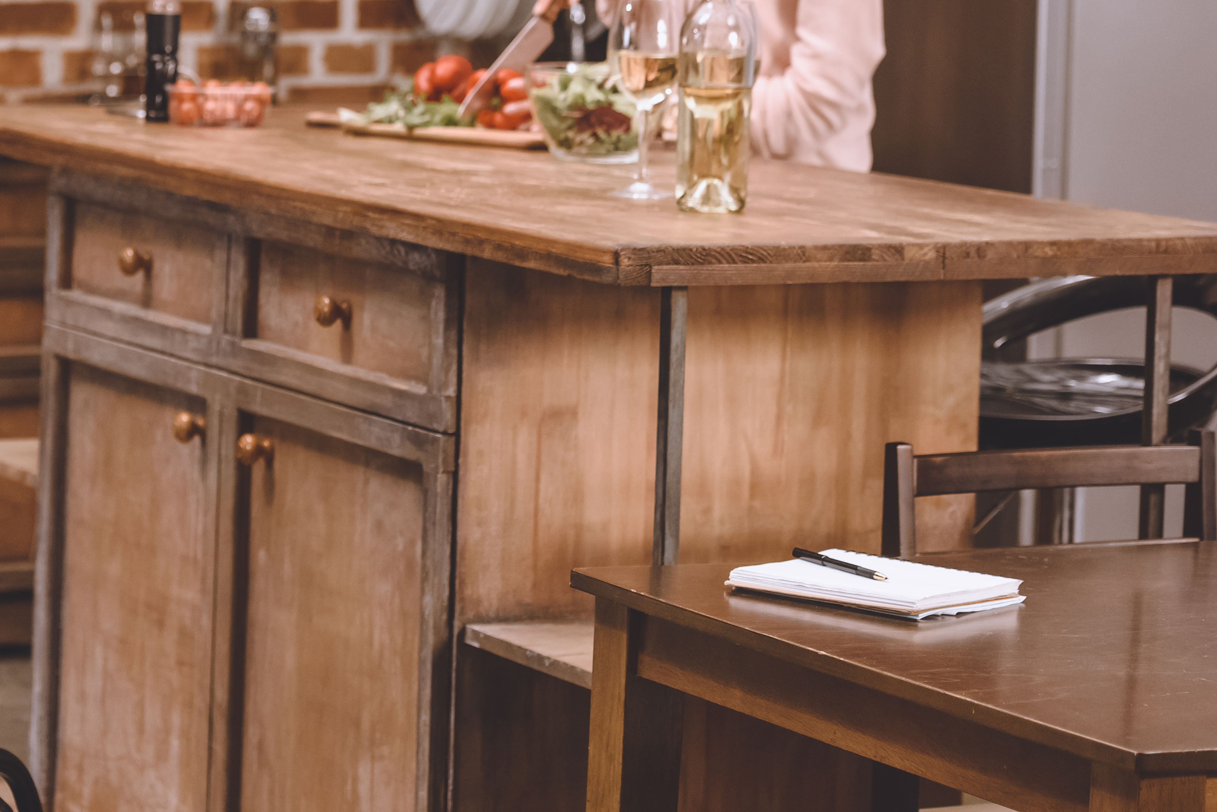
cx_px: 84
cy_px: 271
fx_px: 4937
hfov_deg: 13.9
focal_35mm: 146
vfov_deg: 9.4
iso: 640
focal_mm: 75
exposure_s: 1/125
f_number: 3.5
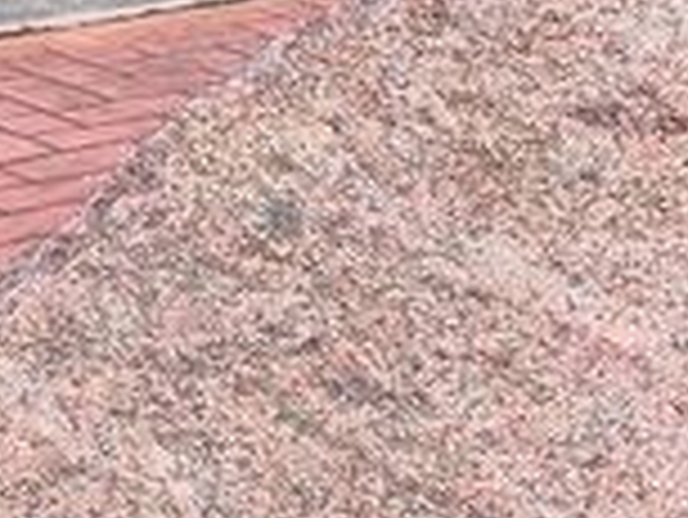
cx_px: 549
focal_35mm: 120
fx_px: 2387
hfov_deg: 16.3
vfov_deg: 11.0
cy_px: 1126
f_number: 1.8
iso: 100
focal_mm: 5.56
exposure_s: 1/679
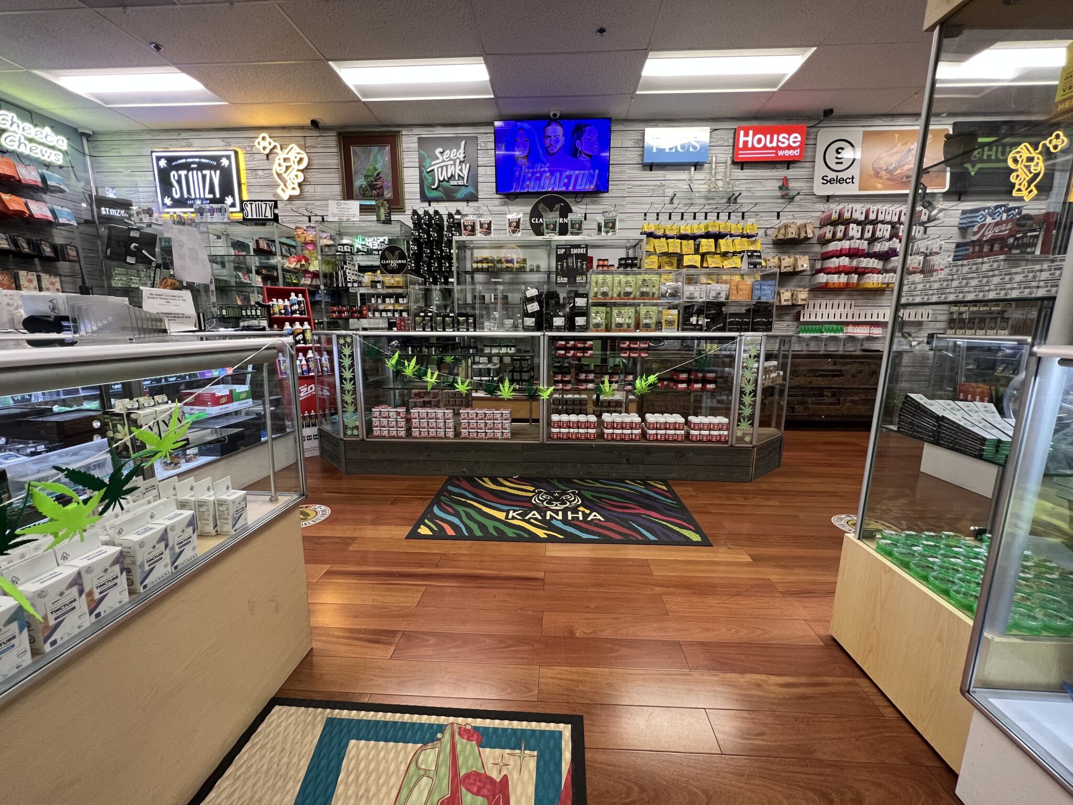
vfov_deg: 89.9
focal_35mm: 13
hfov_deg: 106.2
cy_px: 402
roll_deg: +0.0
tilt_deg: -10.6
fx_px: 403
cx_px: 536
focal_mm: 1.57
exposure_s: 1/60
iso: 200
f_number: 1.8
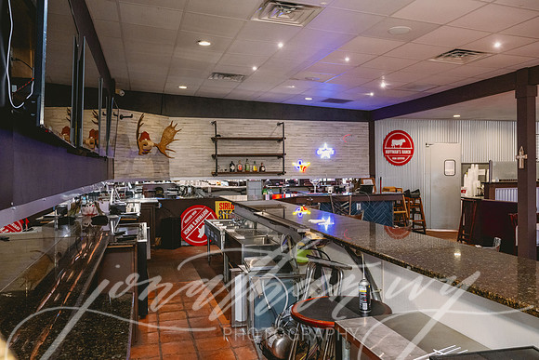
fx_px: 457
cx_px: 270
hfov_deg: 61.1
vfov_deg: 43.0
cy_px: 180
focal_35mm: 30
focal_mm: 30.5
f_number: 7.1
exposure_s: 1/20
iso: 3200
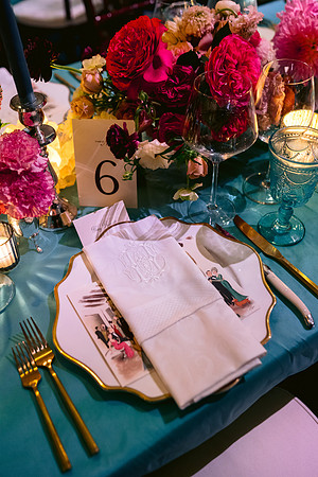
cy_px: 238
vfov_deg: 54.4
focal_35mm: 35
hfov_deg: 37.9
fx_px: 464
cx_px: 159
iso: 1600
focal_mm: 35
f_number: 2.8
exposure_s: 1/40
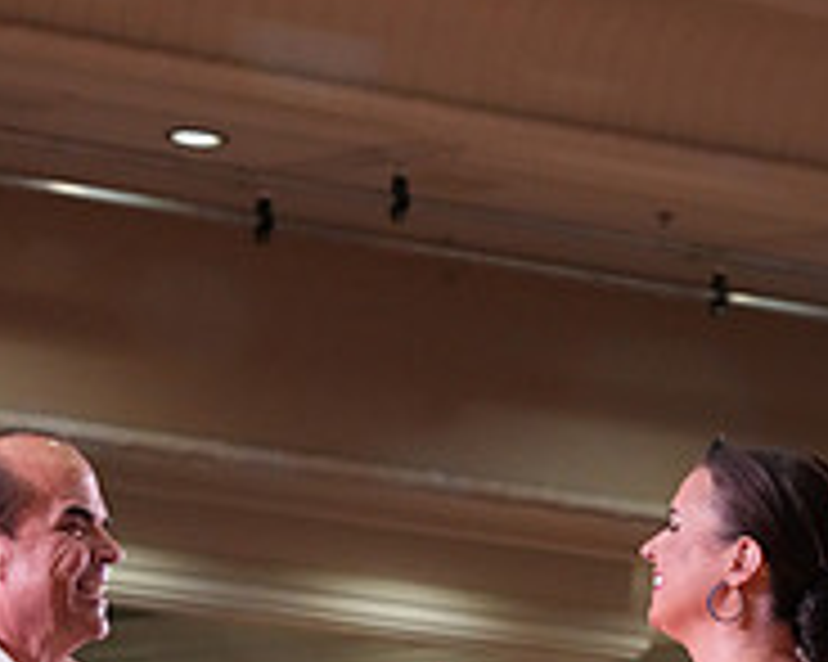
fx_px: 6882
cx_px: 421
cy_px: 1211
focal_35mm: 281
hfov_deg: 6.9
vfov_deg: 5.4
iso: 5000
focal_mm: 95
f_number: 5.6
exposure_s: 1/320
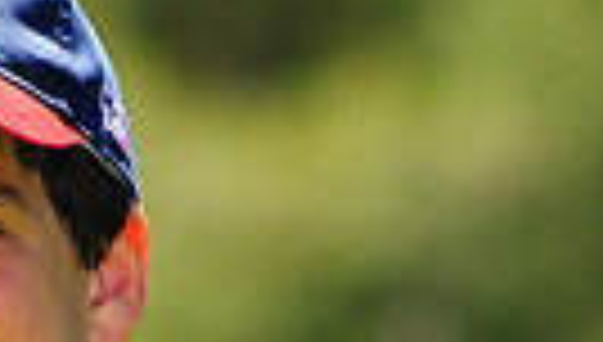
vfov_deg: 1.5
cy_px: 783
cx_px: -99
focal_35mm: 813
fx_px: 13025
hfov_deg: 2.6
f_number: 5
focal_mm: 180
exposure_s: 1/500
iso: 200
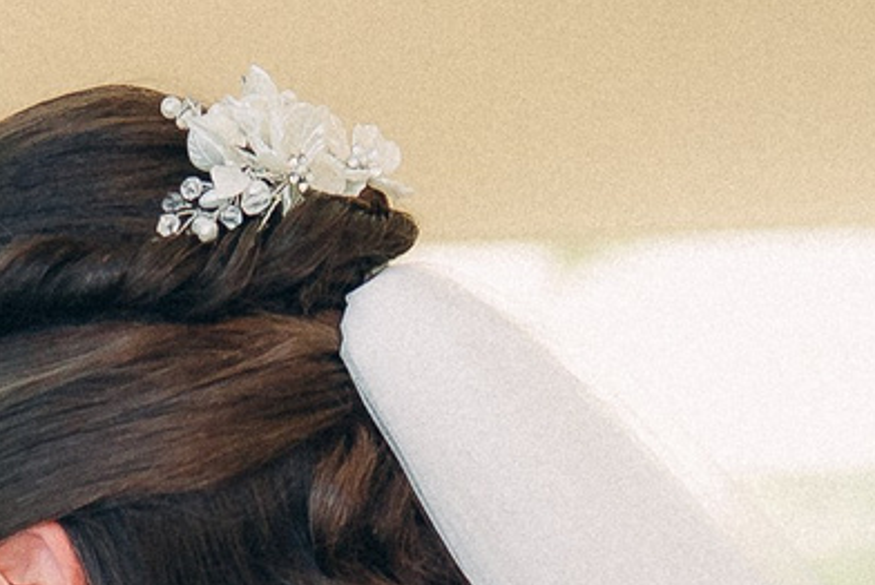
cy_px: 1601
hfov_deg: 6.2
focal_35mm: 329
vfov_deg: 4.1
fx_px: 8002
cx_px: -50
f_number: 2.8
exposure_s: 1/320
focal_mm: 41
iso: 500
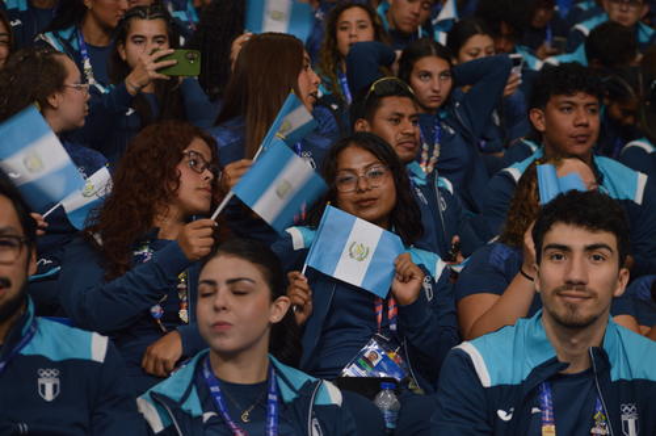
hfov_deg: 20.0
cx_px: 328
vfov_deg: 13.4
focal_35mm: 102
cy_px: 218
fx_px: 1856
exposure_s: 1/60
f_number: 4.2
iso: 200
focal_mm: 68
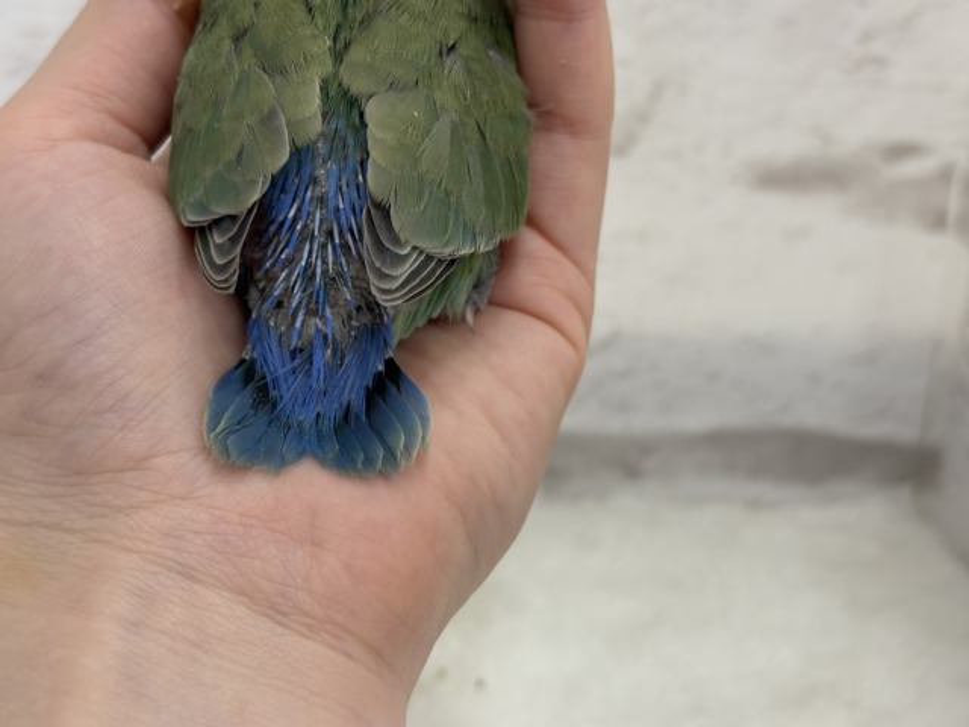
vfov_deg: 28.0
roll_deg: -1.5
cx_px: 484
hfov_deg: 36.8
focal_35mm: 52
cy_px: 364
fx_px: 1456
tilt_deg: -18.1
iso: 100
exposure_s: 1/100
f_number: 1.6
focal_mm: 5.96
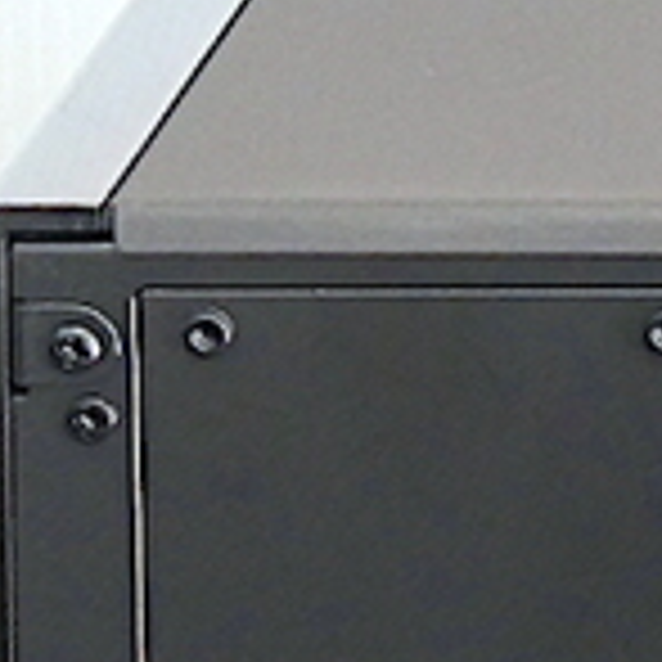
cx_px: 1869
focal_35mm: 717
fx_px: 15513
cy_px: 320
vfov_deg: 2.4
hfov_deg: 2.4
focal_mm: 22.3
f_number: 5.2
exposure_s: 1/8
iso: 200
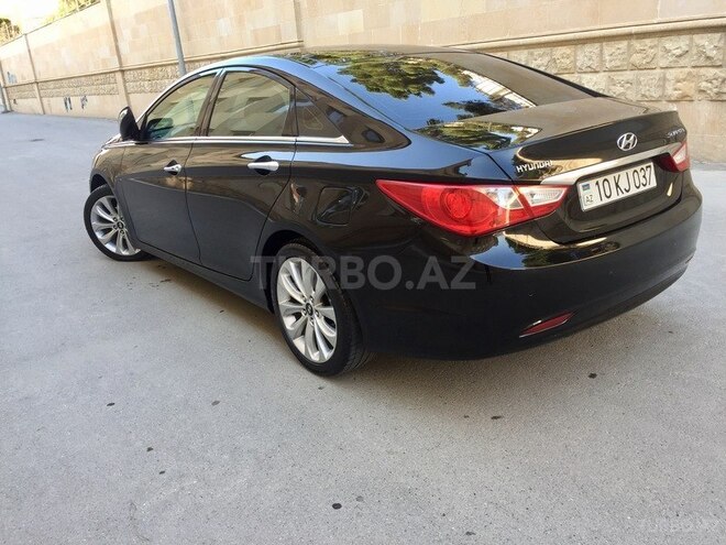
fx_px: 608
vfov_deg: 48.2
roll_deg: +2.5
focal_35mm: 29
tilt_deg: -19.1
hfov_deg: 61.7
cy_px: 272
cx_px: 363
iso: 32
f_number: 2.2
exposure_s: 1/100
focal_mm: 4.15
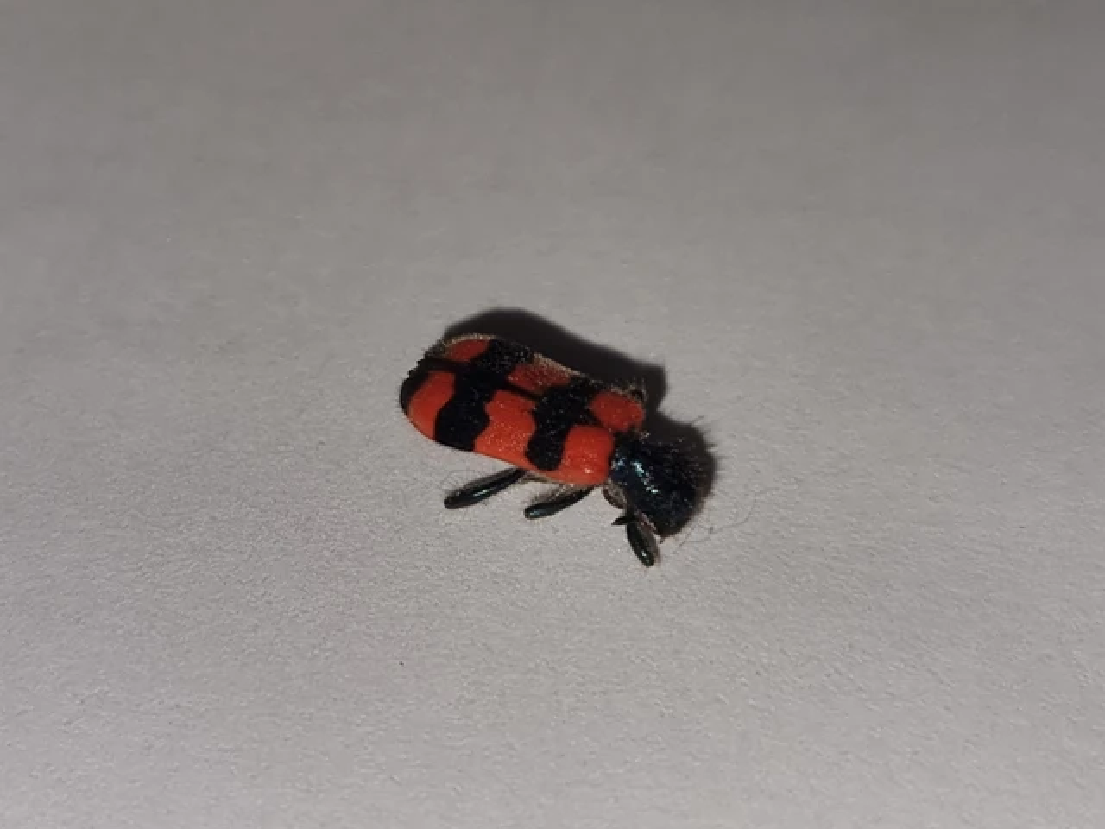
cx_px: 552
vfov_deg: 53.1
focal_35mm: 26
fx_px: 830
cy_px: 414
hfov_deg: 67.3
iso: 200
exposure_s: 1/100
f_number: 1.8
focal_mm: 5.4
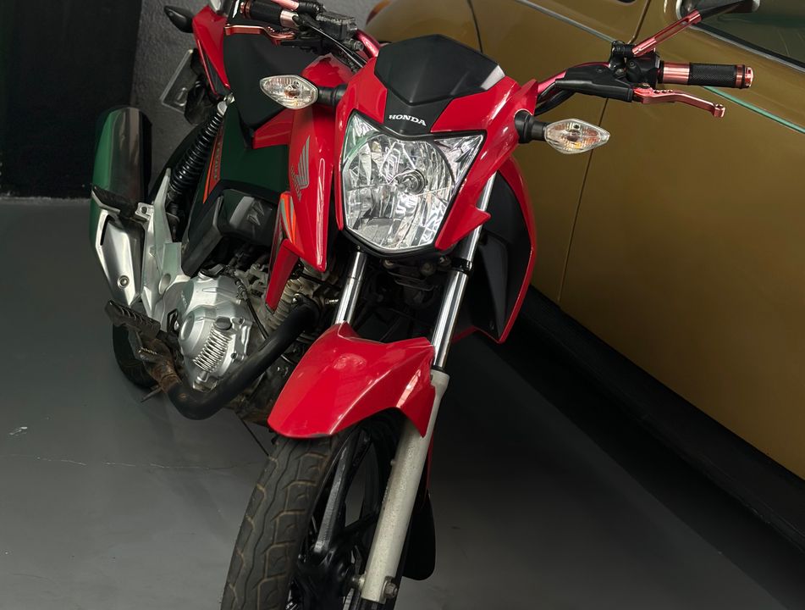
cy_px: 305
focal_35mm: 48
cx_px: 402
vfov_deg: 30.4
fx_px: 1120
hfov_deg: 39.5
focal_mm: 6.86
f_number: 1.78
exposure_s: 1/60
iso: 200
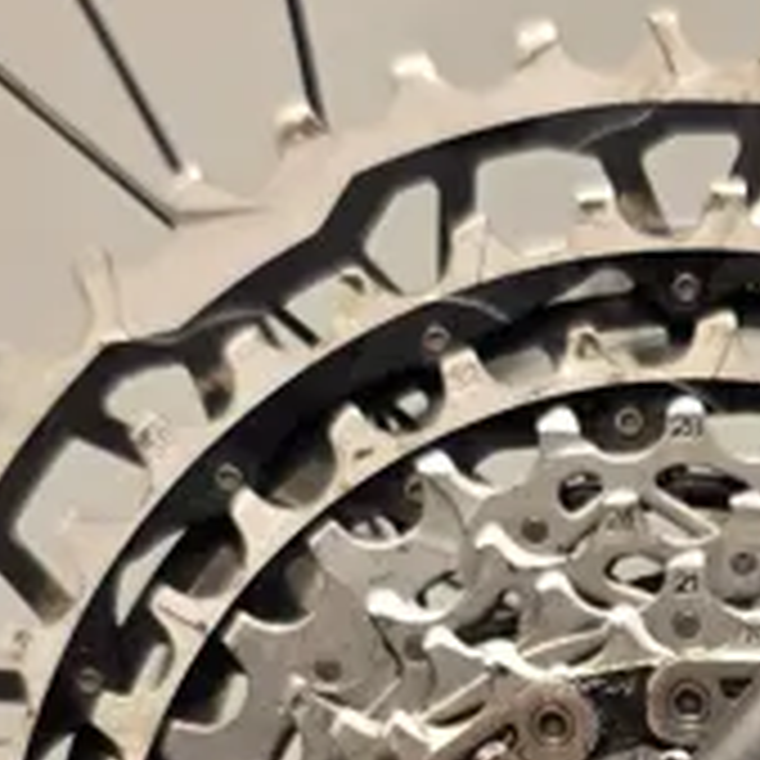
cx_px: 818
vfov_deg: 13.1
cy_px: 1043
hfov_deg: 13.4
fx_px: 3179
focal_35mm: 128
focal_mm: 6.3
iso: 125
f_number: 1.7
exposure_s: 1/50
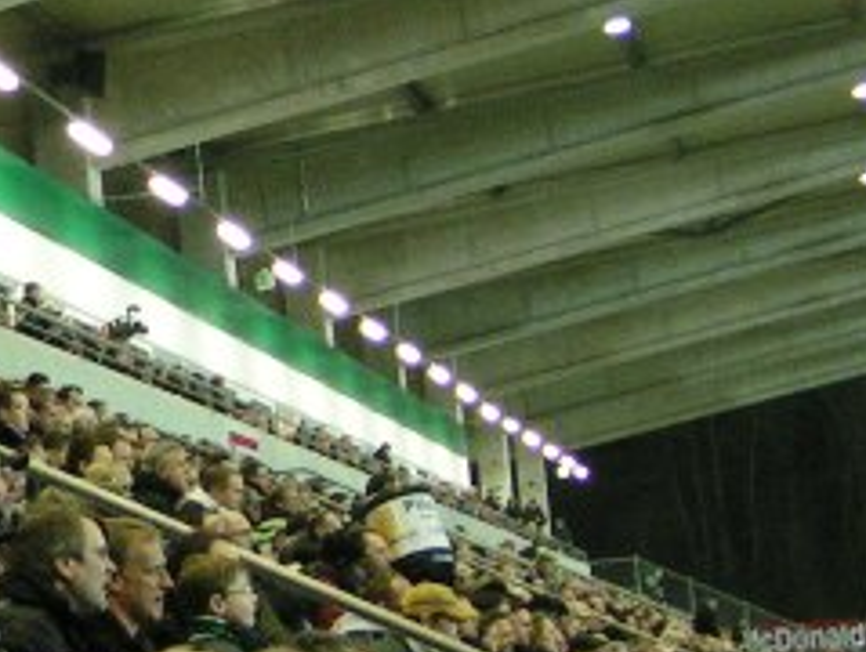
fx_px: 3182
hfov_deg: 14.9
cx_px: -192
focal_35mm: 127
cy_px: 257
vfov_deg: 11.7
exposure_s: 1/25
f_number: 2.8
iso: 200
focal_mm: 5.8
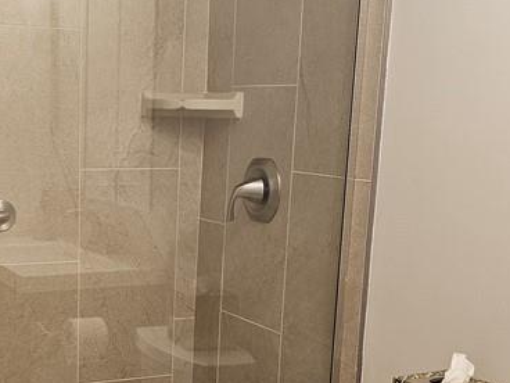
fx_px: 943
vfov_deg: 22.5
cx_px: 108
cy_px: 323
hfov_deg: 29.6
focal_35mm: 64
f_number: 1.7
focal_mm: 6.3
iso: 125
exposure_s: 1/120
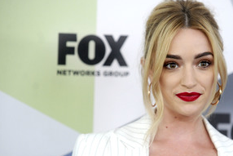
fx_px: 1580
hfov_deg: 8.4
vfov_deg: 5.6
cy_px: 114
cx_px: 160
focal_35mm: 244
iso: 1600
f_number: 4
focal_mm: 155
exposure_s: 1/400
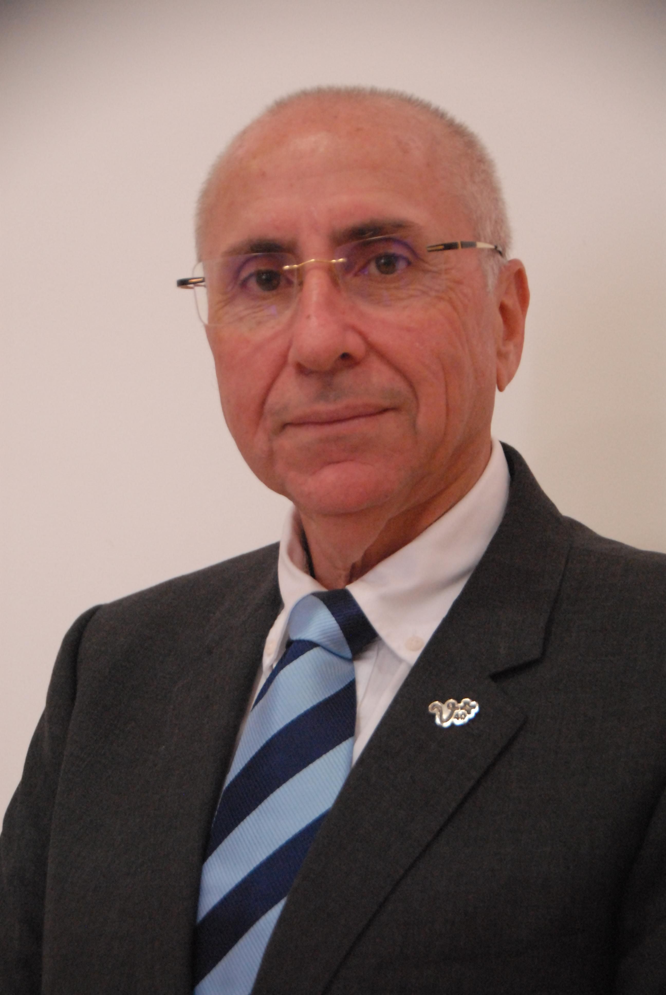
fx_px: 2698
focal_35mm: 98
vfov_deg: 20.9
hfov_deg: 14.1
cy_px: 498
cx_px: 333
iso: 1600
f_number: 5
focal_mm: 65
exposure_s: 1/50
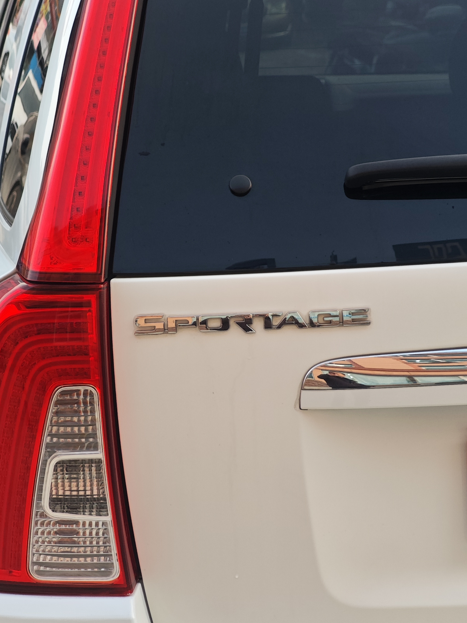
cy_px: 275
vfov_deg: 20.4
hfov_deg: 15.4
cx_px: 187
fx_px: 1727
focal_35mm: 96
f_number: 2
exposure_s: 1/100
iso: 500
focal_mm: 9
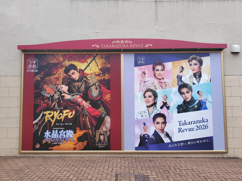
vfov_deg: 58.9
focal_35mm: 23
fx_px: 161
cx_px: 121
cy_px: 90
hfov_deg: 73.9
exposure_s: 1/640
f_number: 1.9
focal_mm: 5.6
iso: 50
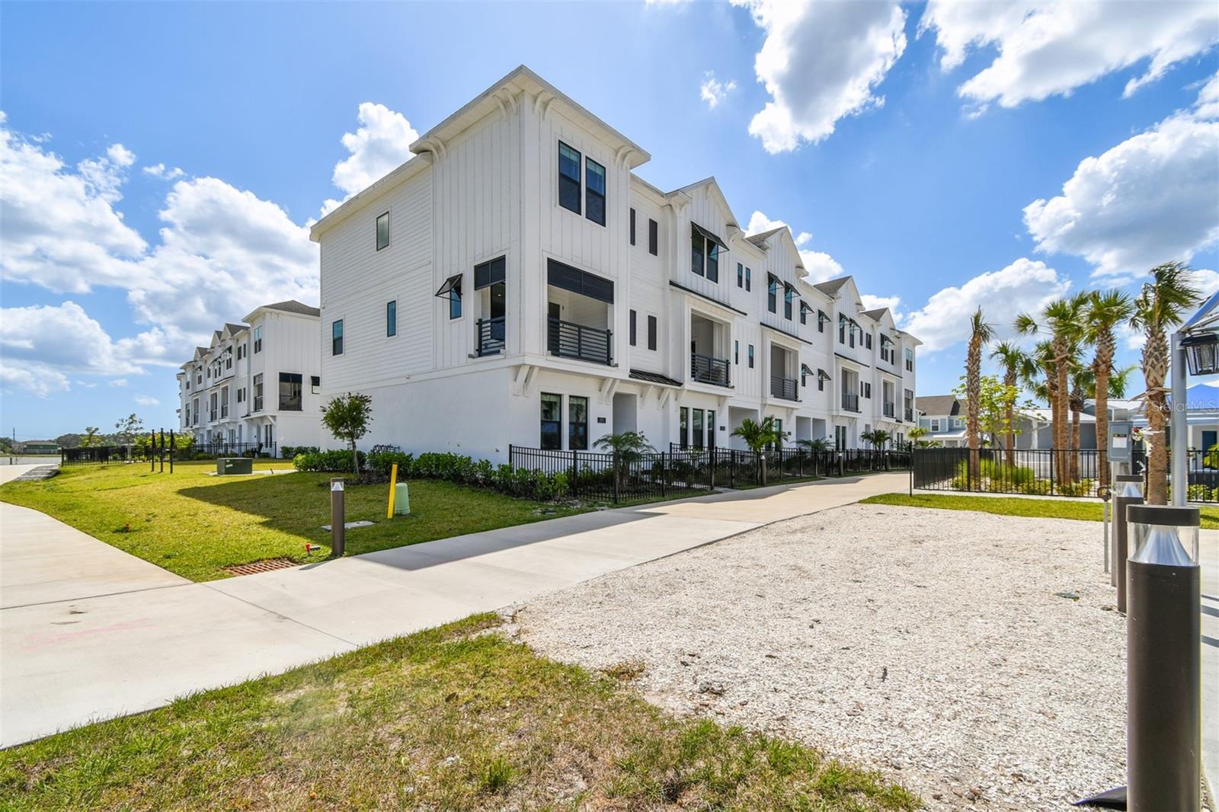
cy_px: 406
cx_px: 610
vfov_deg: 77.3
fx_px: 508
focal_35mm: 15
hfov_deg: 100.4
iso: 100
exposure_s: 1/1600
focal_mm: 10
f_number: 7.1
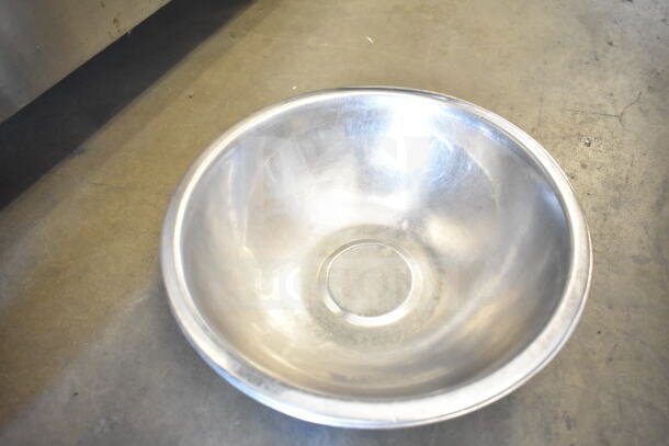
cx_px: 334
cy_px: 223
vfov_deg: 43.6
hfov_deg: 61.9
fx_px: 558
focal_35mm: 30
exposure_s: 1/30
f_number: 3.5
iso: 1600
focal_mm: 20
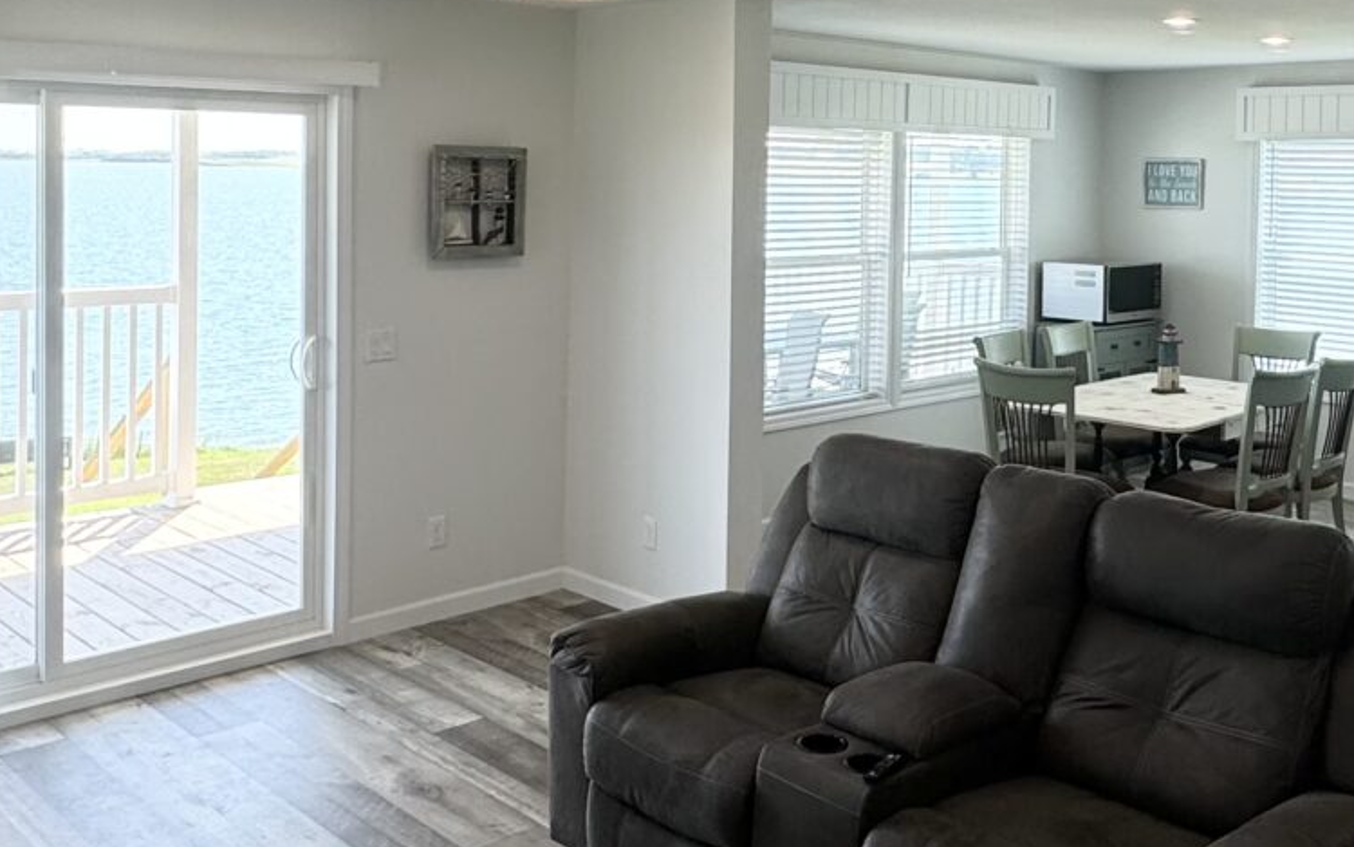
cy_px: 204
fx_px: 1402
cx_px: 849
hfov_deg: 51.0
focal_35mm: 38
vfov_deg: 32.9
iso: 50
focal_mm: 2.22
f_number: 2.2
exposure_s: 1/120
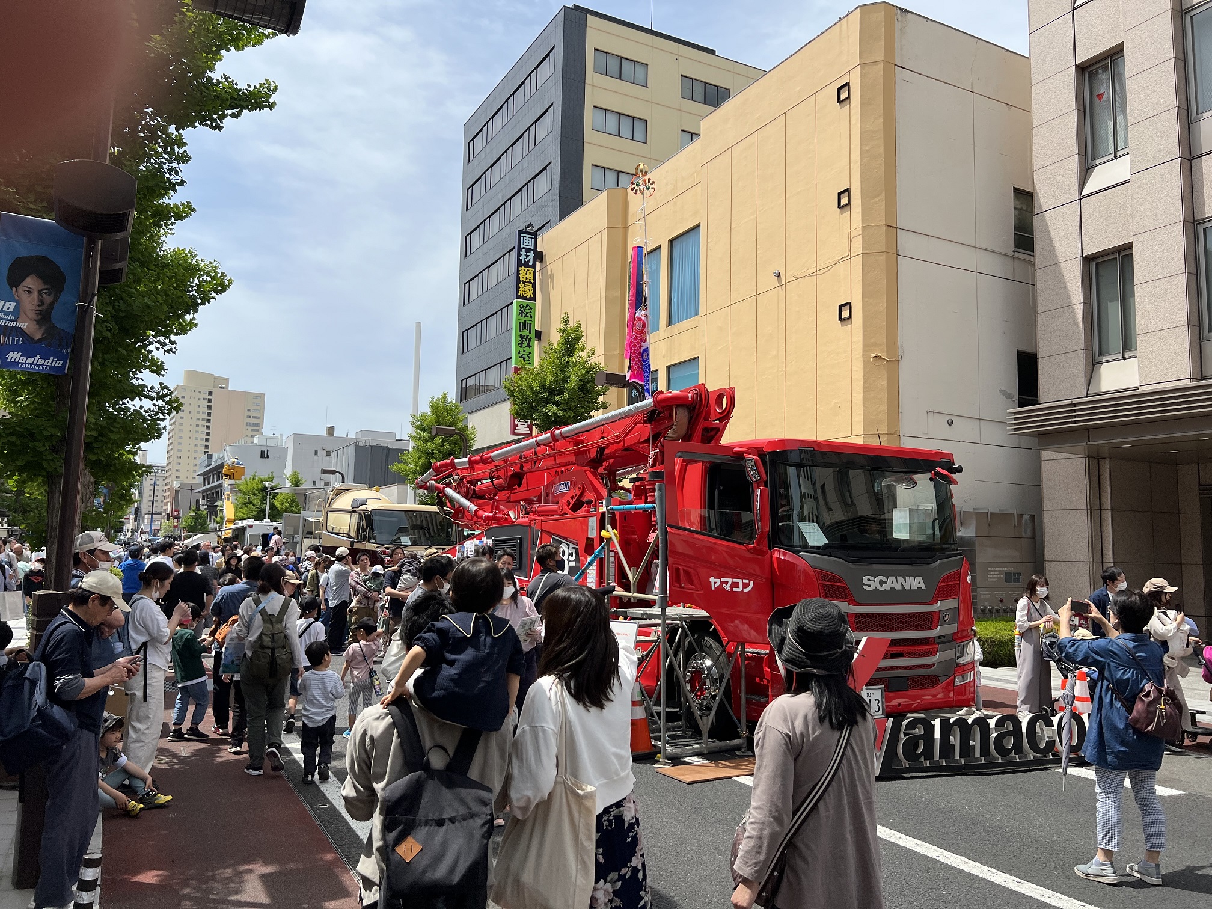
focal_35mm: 26
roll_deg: -0.9
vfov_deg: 53.1
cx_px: 606
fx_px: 910
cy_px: 454
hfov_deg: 67.3
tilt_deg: +6.8
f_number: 1.5
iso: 50
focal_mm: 5.7
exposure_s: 1/4630
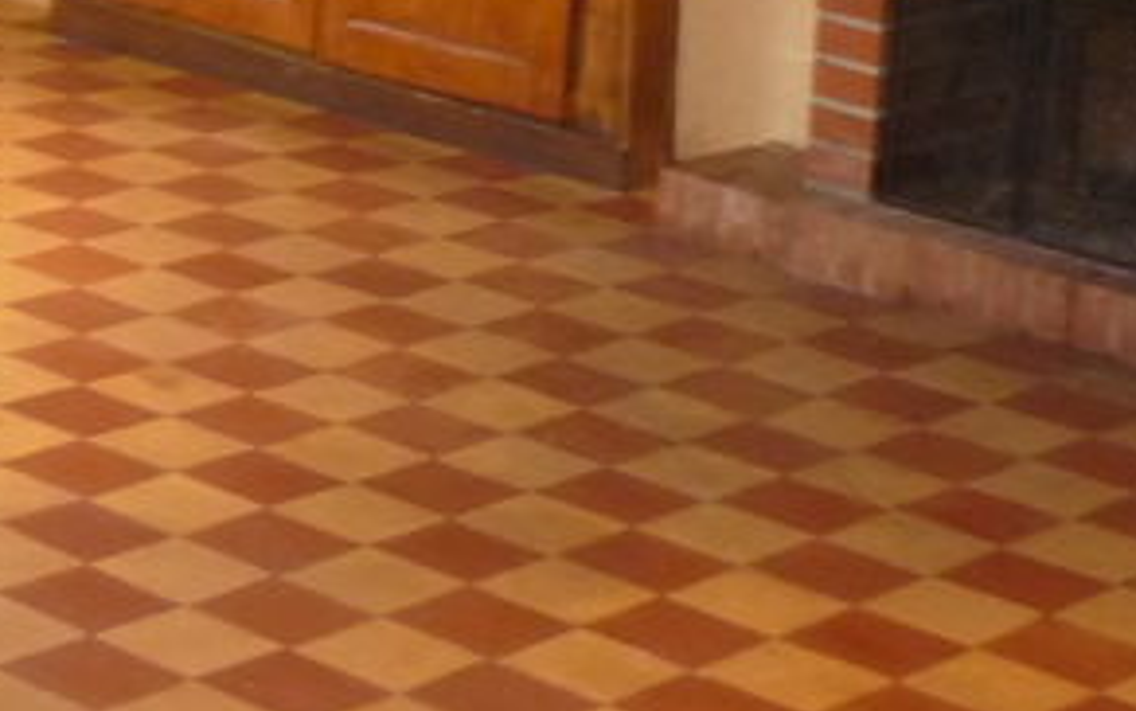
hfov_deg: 16.5
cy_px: -563
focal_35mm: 120
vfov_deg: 10.3
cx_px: -324
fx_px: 3716
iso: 320
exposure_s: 1/8
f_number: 2.8
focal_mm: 5.5
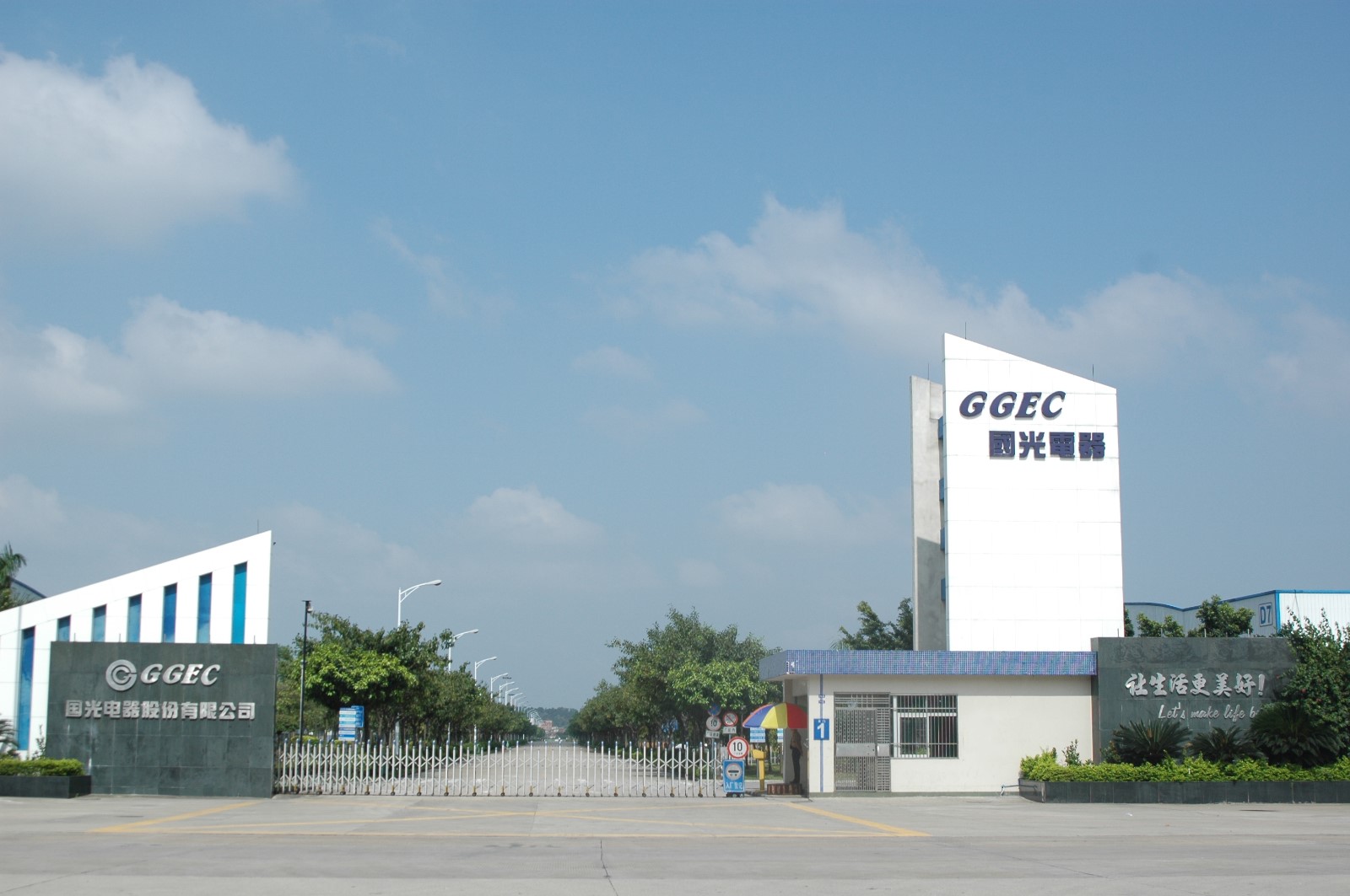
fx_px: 1742
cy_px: 448
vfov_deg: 28.9
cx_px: 675
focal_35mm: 46
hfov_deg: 42.4
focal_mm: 31
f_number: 5.6
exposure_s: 1/1250
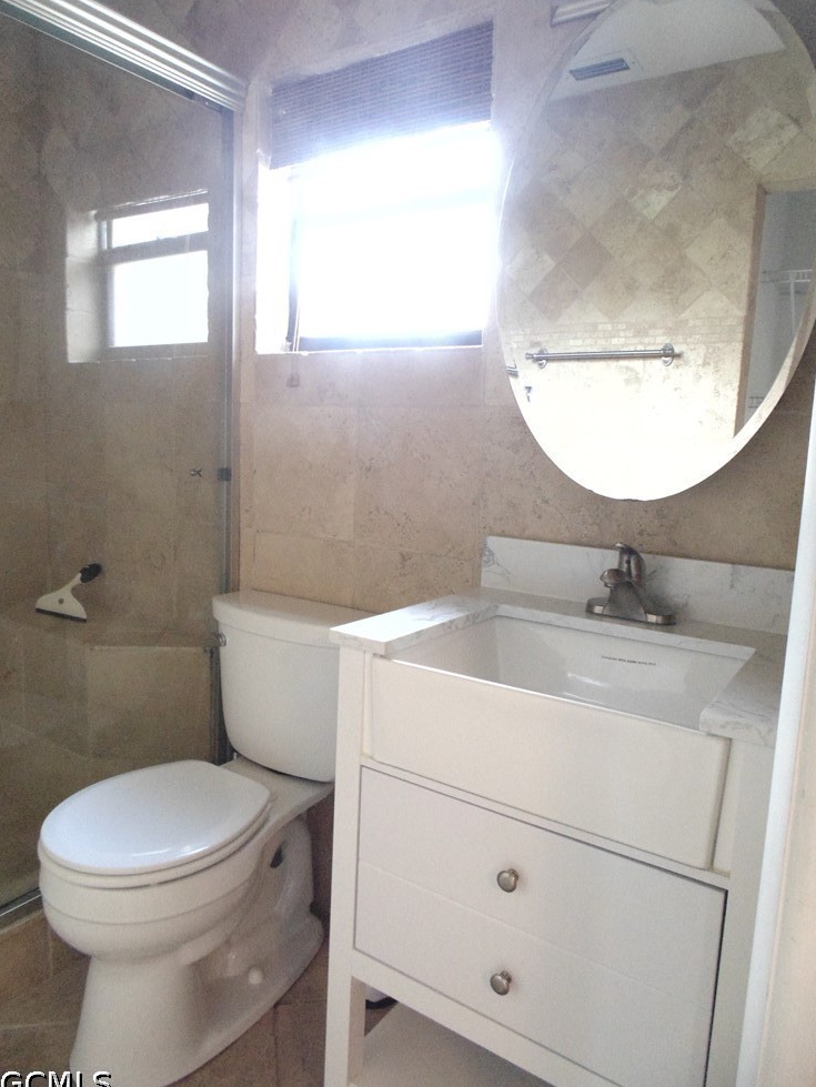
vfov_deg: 73.9
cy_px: 541
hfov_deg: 58.9
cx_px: 399
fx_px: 722
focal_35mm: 23
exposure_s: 1/20
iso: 400
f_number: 3.1
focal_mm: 4
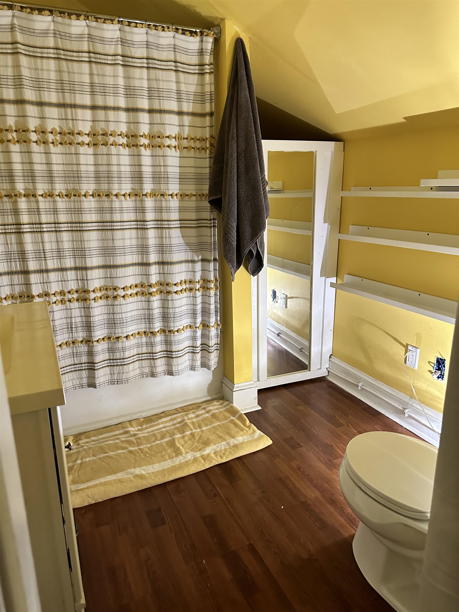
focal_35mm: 24
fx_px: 424
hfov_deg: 56.8
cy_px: 306
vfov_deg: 71.6
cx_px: 230
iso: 800
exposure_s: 1/40
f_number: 1.78
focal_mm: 6.86
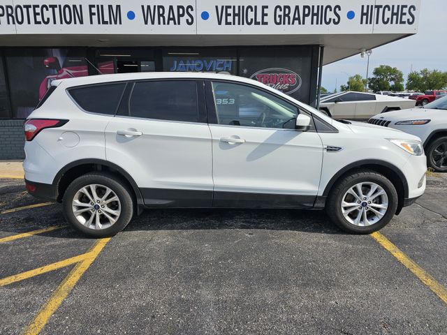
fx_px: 297
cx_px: 224
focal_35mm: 23
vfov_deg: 58.9
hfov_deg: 73.9
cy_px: 168
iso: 10
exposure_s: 1/807
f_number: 1.7
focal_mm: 6.3
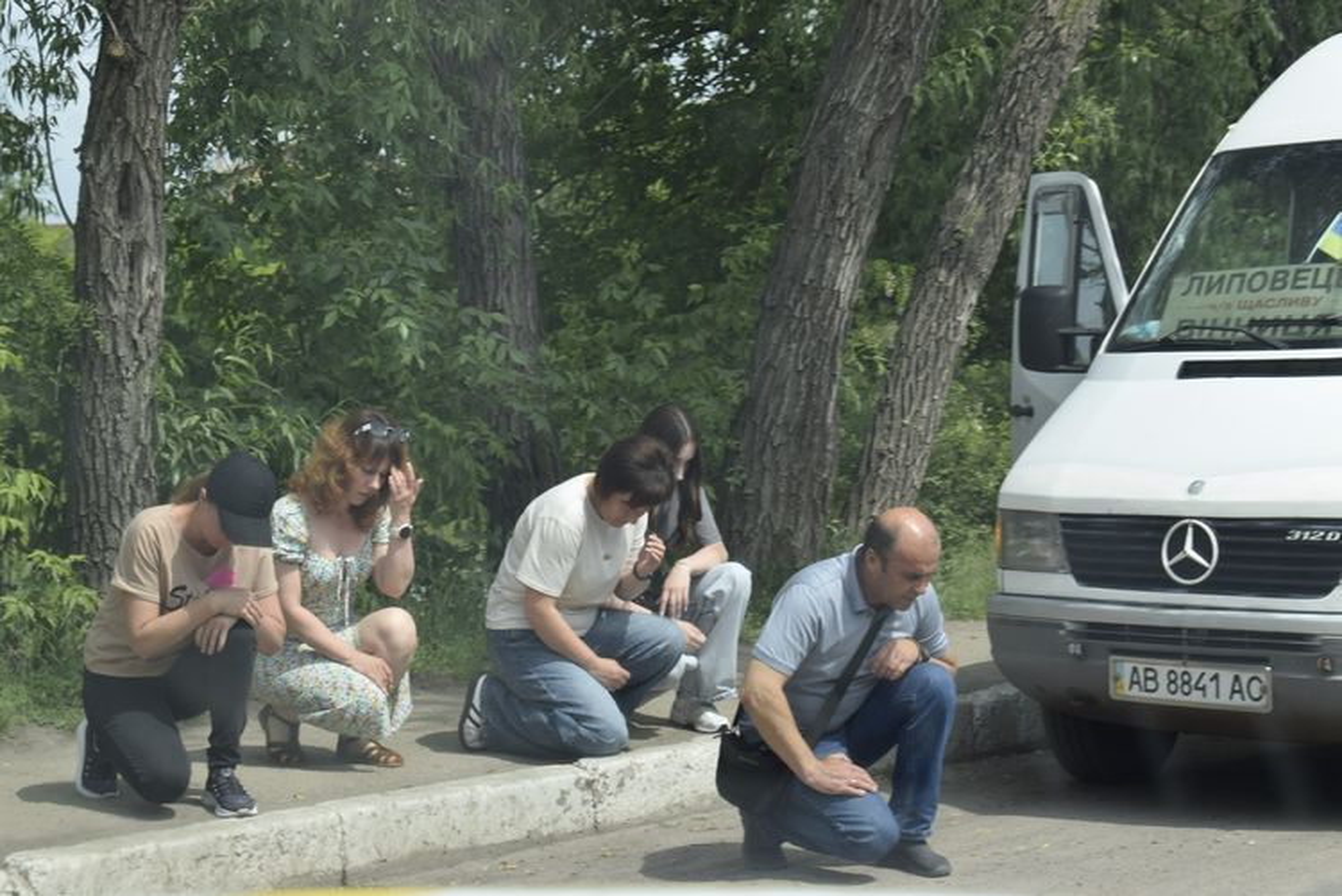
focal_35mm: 82
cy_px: 448
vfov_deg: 16.6
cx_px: 671
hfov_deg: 24.6
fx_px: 3077
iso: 200
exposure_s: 1/320
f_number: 9
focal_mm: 55
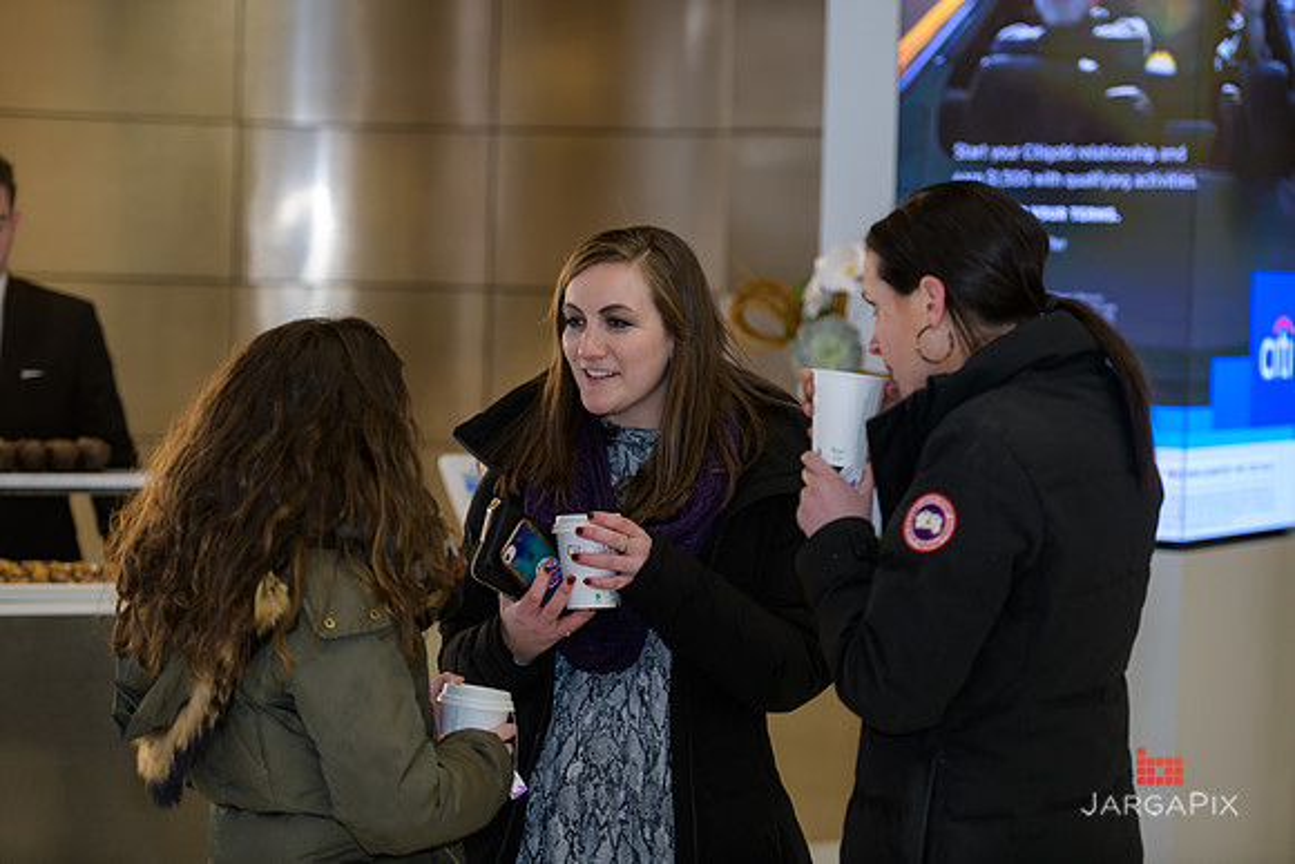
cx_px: 648
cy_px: 432
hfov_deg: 20.8
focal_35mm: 98
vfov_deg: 14.0
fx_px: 3526
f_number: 3.2
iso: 400
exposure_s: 1/125
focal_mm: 98
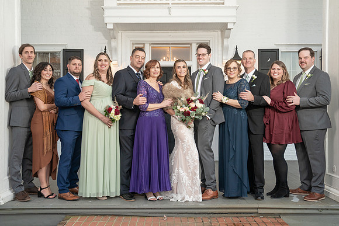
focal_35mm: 37
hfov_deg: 51.8
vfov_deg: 35.9
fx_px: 349
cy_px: 119
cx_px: 170
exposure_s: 1/250
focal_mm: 35
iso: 640
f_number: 4
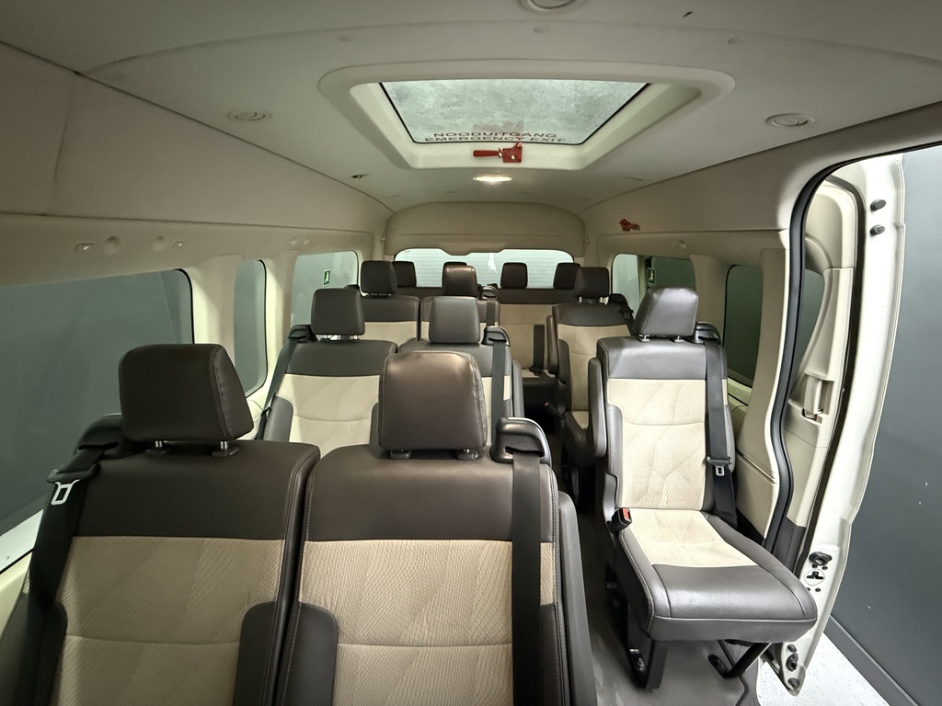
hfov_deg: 102.1
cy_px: 353
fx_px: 381
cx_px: 471
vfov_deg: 85.7
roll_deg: -0.8
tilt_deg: -17.0
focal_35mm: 14
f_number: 2.2
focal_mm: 2.22
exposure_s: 1/33
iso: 1250
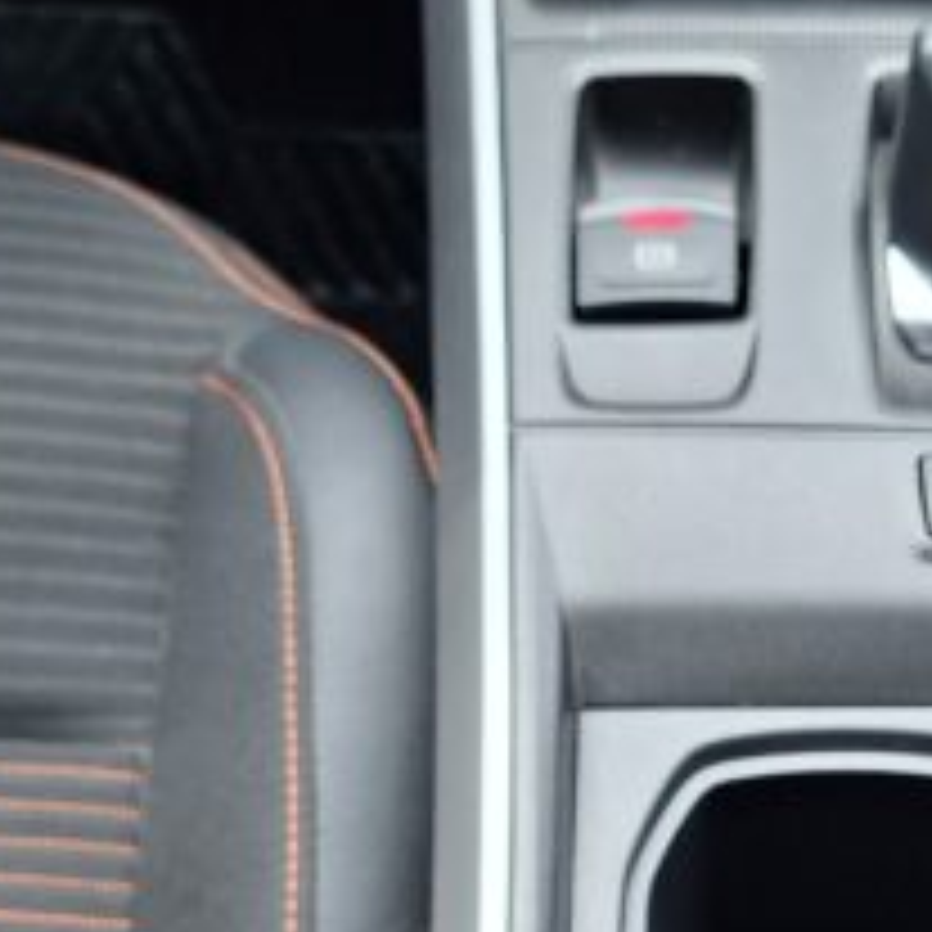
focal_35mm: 59
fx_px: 1797
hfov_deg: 28.3
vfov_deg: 28.1
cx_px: 783
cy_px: 815
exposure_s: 1/120
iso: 50
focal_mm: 5.54
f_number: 1.8
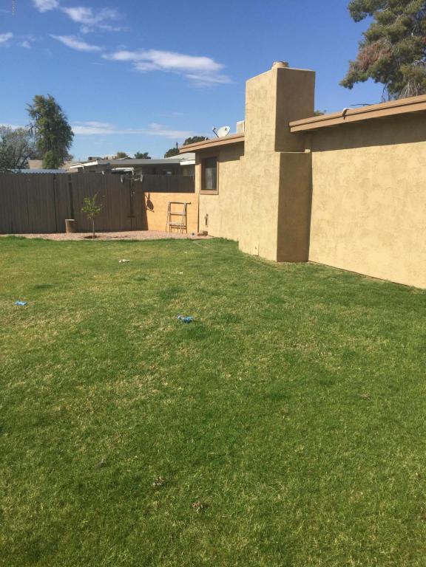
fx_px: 476
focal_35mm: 29
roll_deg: -0.5
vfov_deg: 61.7
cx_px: 213
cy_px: 284
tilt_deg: -11.8
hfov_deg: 48.2
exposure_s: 1/2326
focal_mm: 4.15
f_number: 2.2
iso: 32
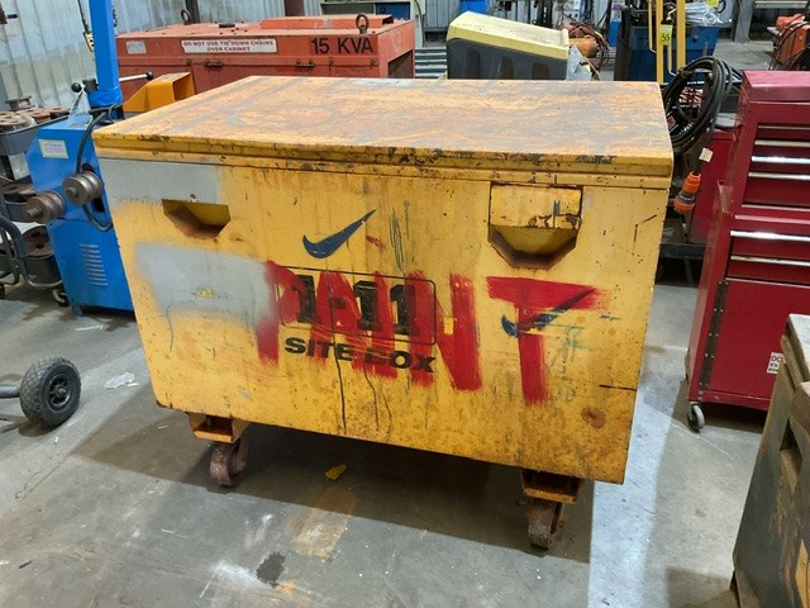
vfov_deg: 48.2
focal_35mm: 29
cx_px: 405
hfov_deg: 61.7
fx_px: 679
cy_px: 304
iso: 200
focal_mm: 3
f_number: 1.8
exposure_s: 1/60
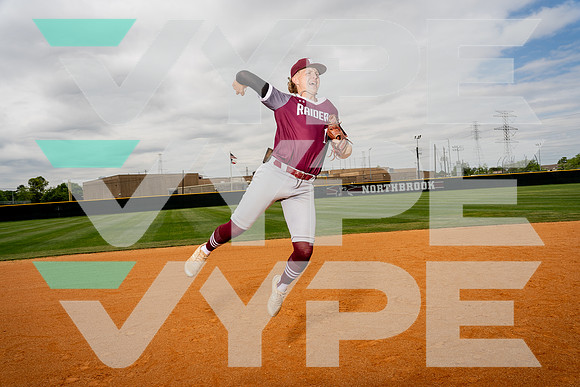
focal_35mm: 24
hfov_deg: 73.7
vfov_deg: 53.2
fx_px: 387
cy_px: 194
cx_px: 290
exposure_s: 1/800
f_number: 5.6
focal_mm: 24
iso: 100
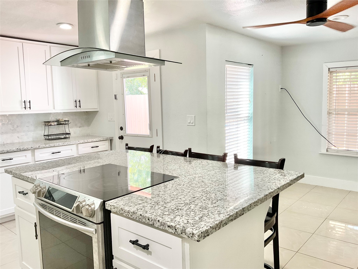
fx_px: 300
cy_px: 134
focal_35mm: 29
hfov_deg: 61.7
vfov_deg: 48.2
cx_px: 179
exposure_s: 1/60
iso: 40
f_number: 1.8
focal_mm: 3
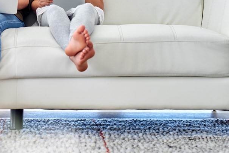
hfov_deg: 20.3
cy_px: 20
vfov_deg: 13.7
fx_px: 630
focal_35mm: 99
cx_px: 39
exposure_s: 1/200
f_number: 3.2
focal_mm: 50
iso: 200
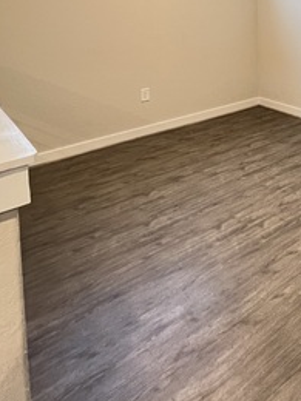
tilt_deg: -3.2
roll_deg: +1.0
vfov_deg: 48.1
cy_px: 11
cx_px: 332
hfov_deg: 37.1
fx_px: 371
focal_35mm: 32
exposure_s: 1/60
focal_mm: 1.57
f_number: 1.8
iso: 400
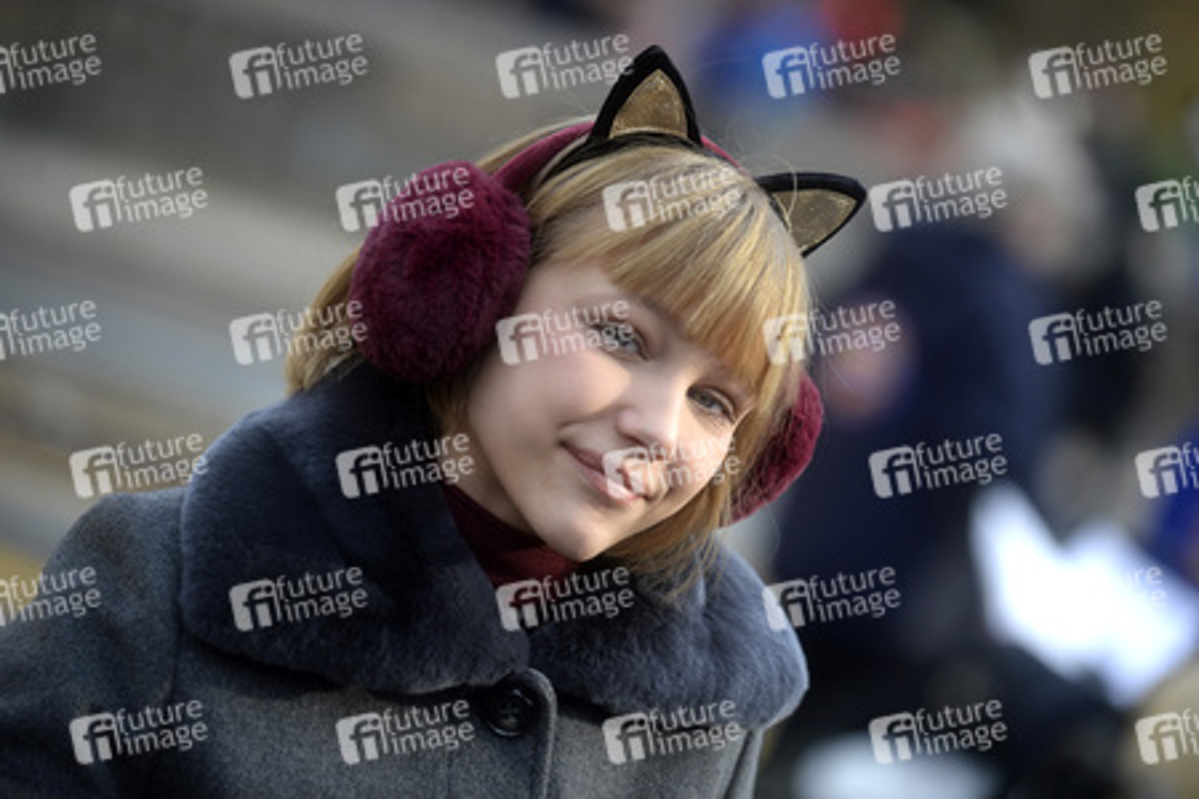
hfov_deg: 16.4
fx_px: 4163
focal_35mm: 125
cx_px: 600
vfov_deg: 11.0
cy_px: 400
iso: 500
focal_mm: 125
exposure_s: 1/1600
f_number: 4
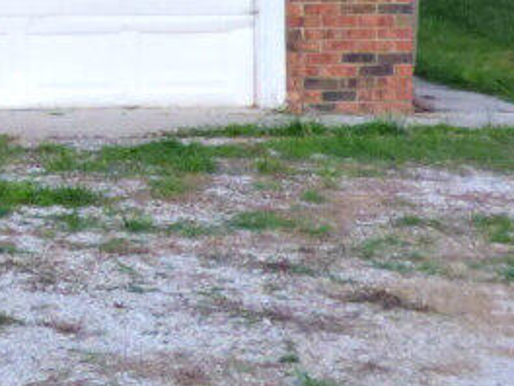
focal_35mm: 184
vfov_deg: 7.9
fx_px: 2732
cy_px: -265
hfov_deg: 10.2
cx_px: -380
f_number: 3.5
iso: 320
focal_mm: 6.8
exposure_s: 1/60
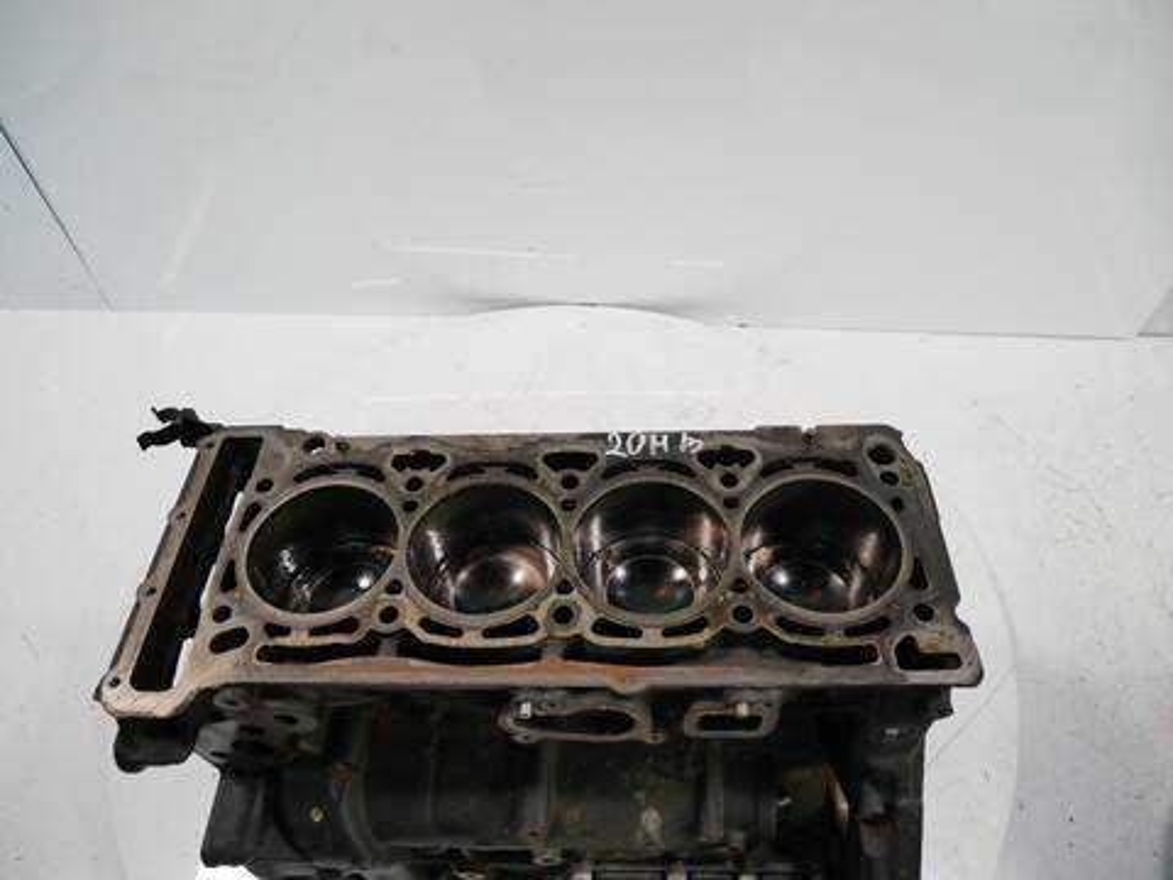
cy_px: 440
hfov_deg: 71.6
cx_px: 586
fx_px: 813
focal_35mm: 24
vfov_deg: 56.8
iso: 400
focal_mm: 12
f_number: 3.5
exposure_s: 1/60
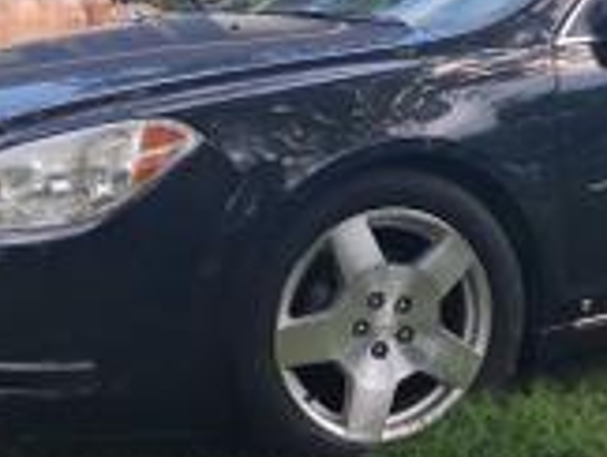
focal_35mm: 84
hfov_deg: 22.7
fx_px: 1475
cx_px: 536
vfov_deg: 17.6
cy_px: 169
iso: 32
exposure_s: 1/120
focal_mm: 4
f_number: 1.8
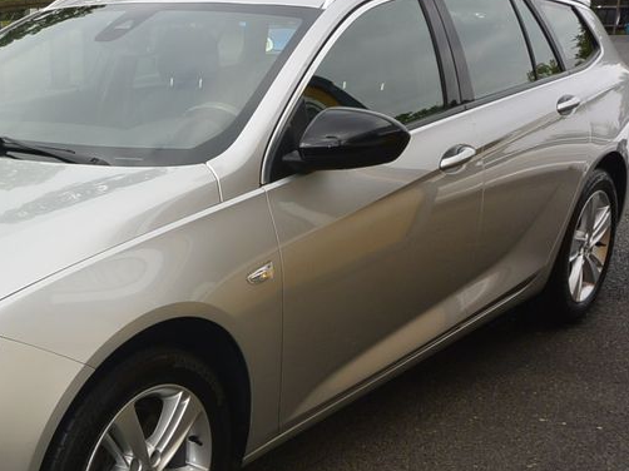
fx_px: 963
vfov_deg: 27.3
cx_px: 55
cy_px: 329
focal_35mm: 53
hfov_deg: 34.1
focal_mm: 10
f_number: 6.3
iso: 160
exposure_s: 1/250
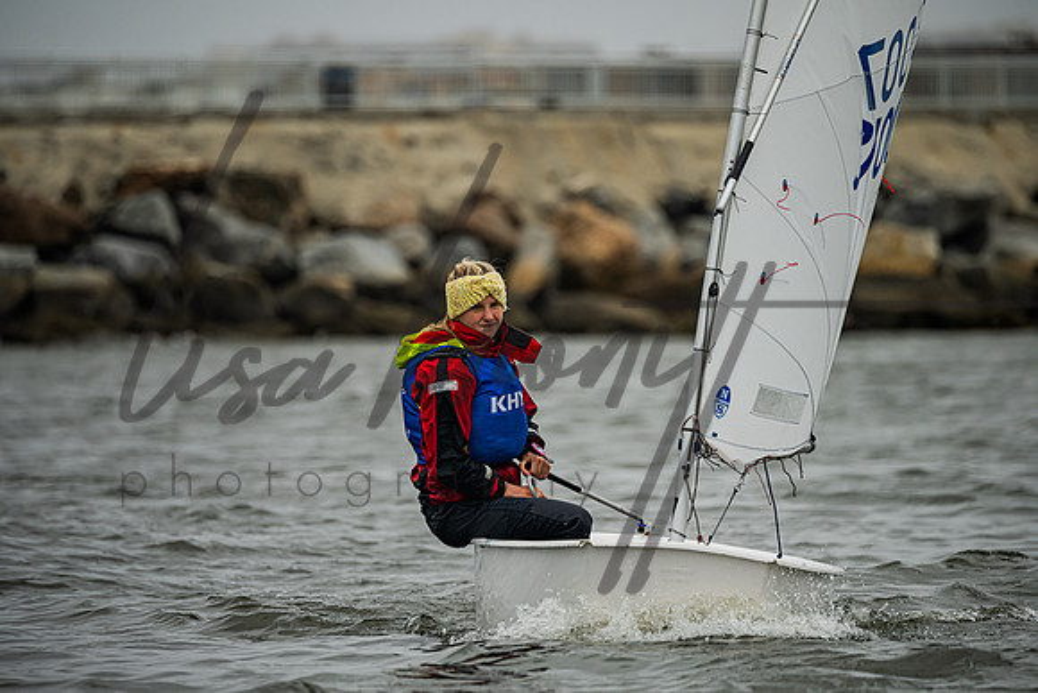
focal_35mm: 418
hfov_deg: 4.9
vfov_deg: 3.3
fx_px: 12044
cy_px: 347
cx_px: 506
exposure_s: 1/3200
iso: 320
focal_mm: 400
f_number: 5.6
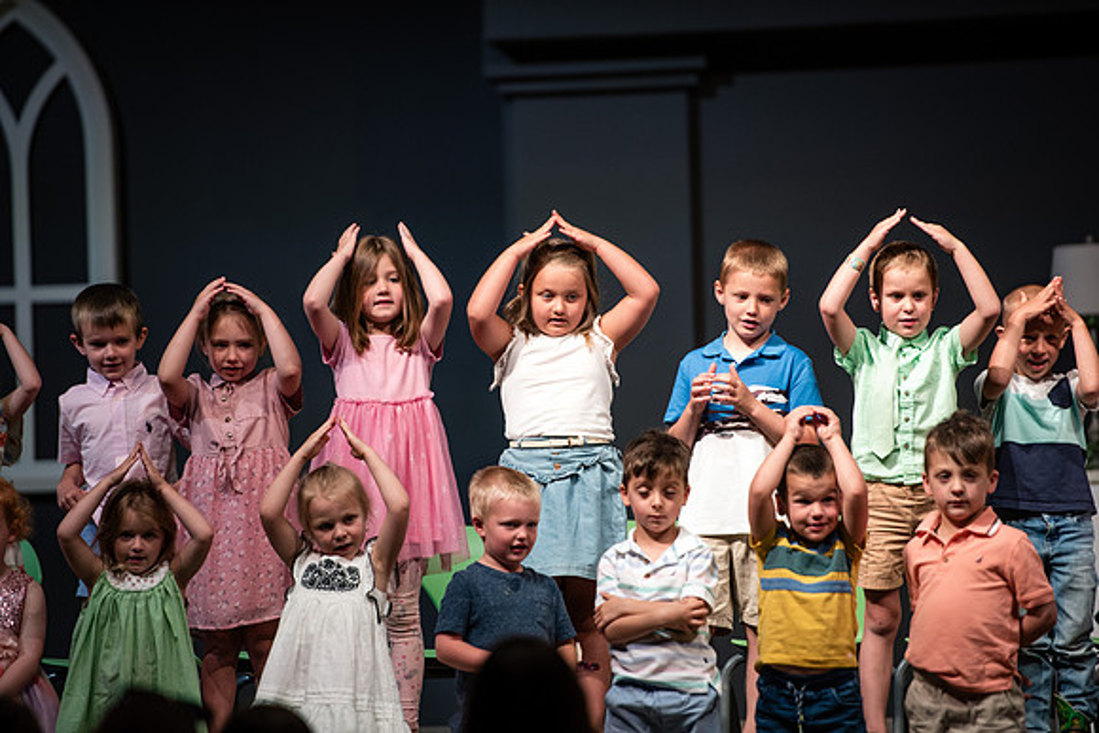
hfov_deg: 10.3
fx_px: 6107
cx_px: 550
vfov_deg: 6.9
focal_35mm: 200
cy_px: 366
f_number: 2.8
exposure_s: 1/250
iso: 800
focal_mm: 200
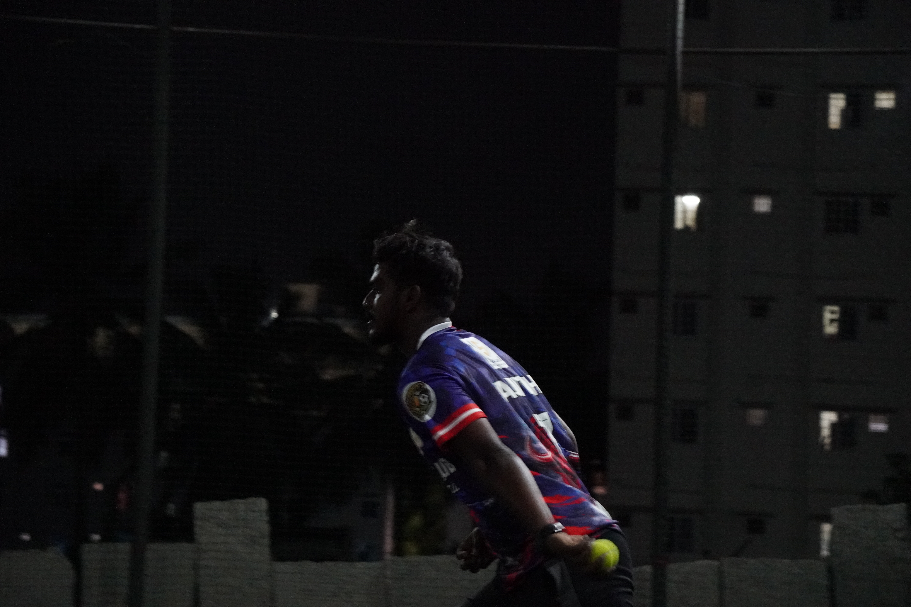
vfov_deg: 11.7
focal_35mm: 117
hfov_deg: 17.5
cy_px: 304
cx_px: 456
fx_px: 2961
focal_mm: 78
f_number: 5.6
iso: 8000
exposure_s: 1/125
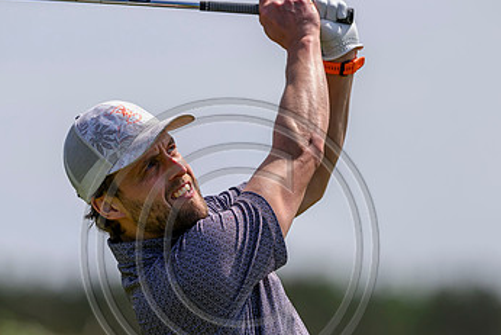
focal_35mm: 671
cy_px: 246
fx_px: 9342
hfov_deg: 3.1
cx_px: 229
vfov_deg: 2.1
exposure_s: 1/3200
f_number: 4.5
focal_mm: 400
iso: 500
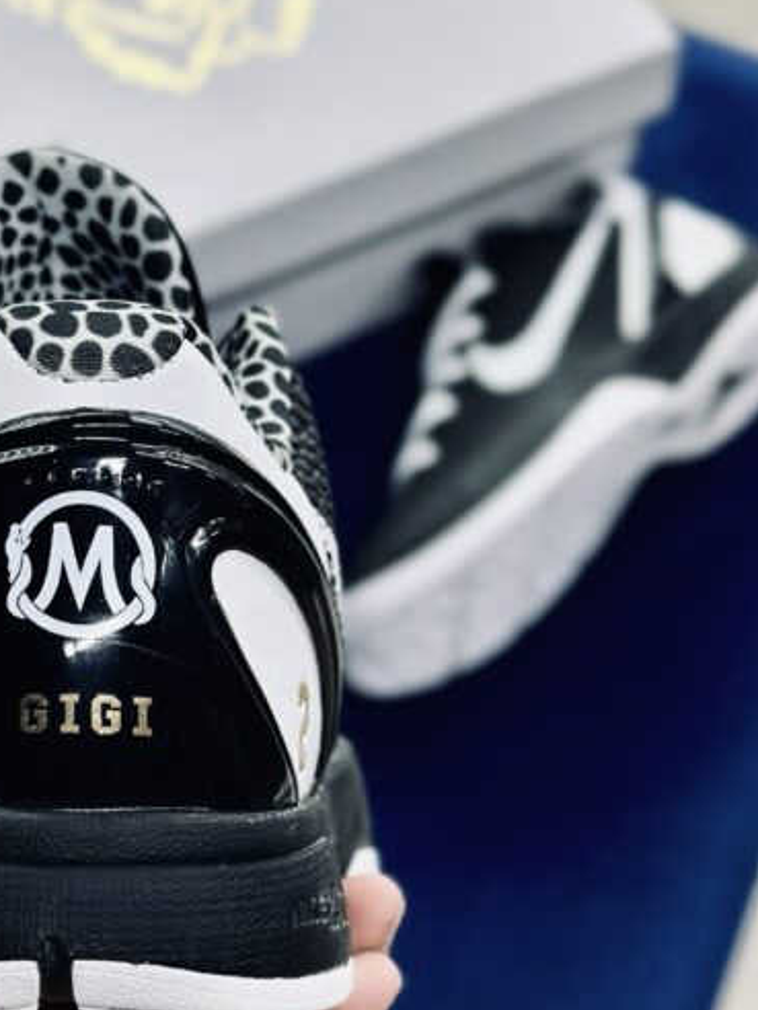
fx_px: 2657
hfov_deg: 16.1
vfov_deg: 21.5
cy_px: 670
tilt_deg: -58.1
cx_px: 99
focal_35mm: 91
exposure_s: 1/100
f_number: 1.78
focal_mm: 6.86
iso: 80
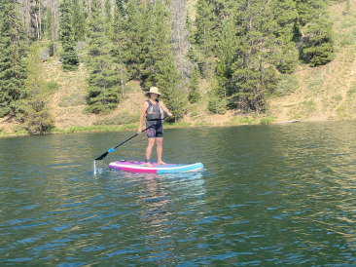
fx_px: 534
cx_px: 178
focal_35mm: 52
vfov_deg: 28.0
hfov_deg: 36.8
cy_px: 134
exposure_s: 1/470
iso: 20
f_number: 2
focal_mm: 6
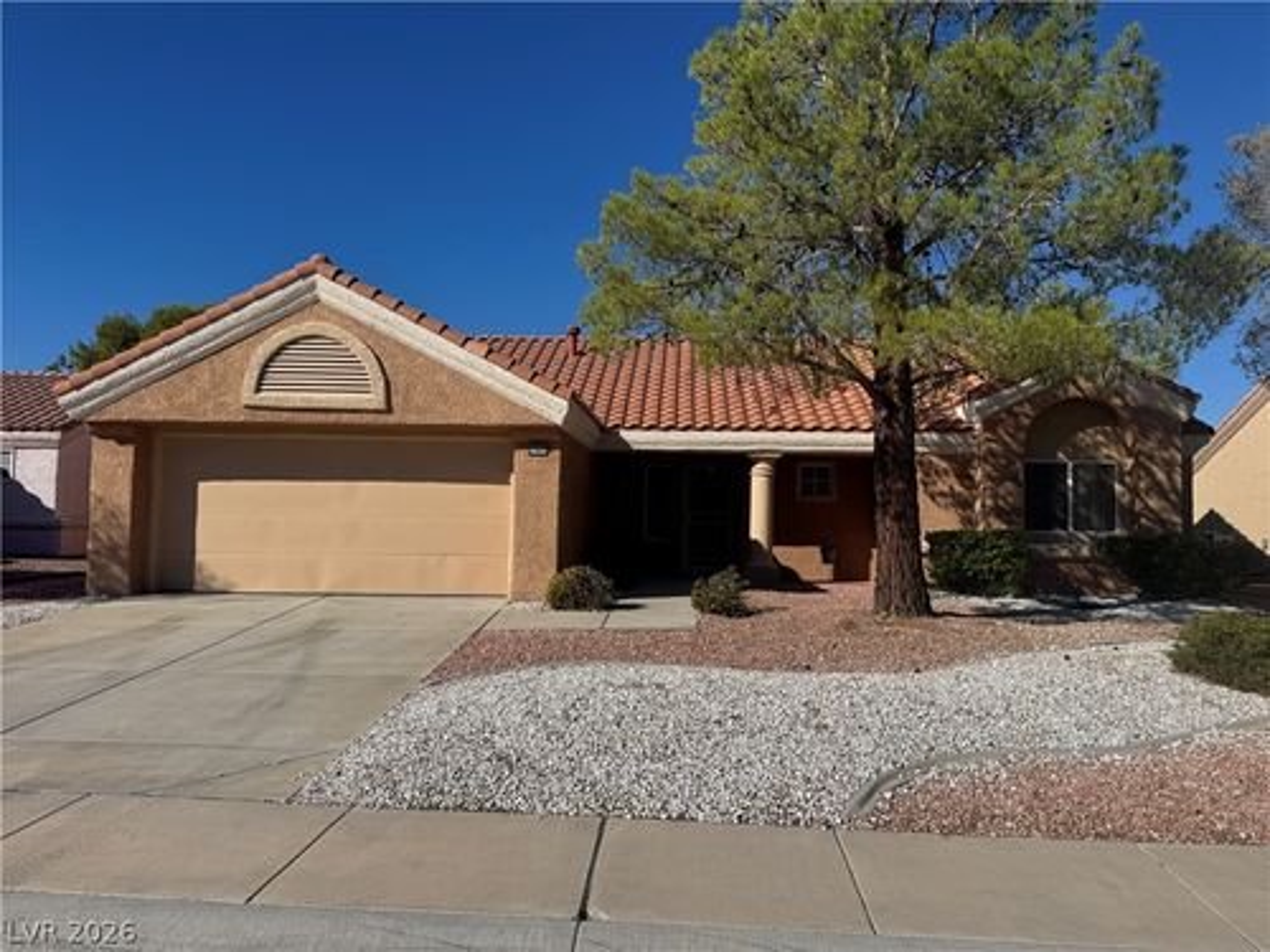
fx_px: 881
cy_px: 476
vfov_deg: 56.8
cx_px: 635
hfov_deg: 71.6
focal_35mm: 24
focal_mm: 6.76
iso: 80
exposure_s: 1/7937
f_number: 1.78
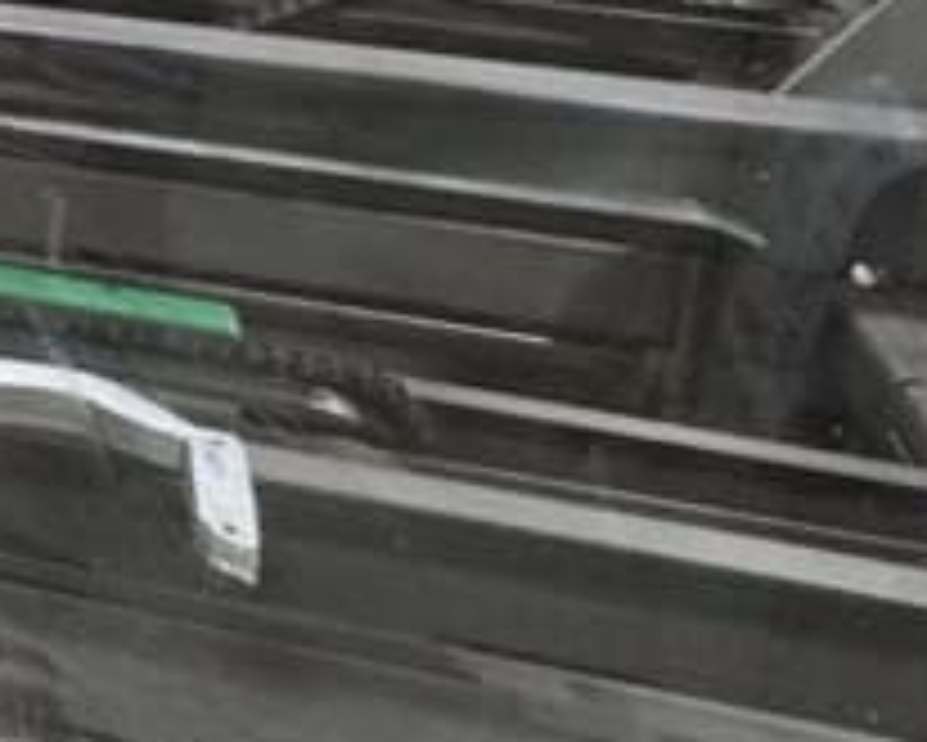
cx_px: -1102
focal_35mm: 85
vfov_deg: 16.7
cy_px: -306
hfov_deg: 15.7
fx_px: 2333
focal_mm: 2.2
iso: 500
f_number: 2.2
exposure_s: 1/60
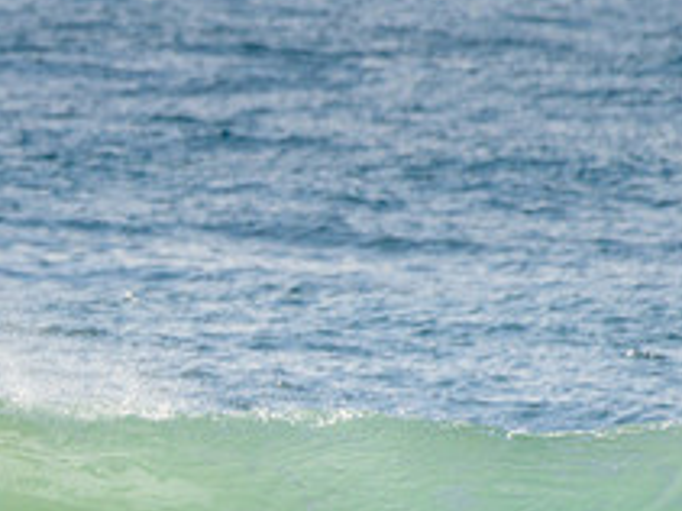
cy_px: 578
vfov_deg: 0.9
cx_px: -331
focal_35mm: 1621
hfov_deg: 1.2
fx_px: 31919
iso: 280
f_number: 5.6
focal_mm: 500
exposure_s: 1/2000
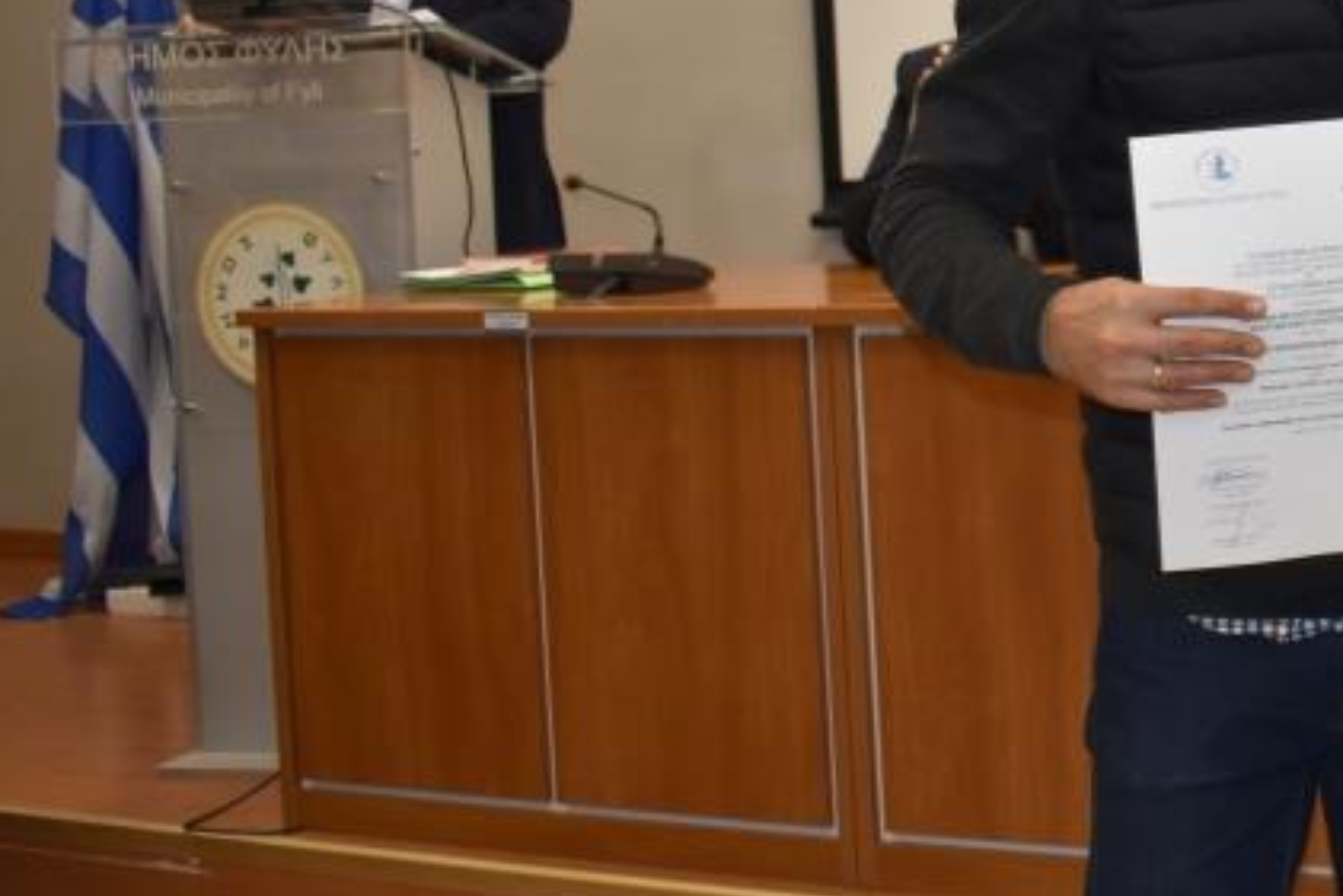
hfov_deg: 25.5
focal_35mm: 73
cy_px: 100
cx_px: 1506
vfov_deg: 18.4
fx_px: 2724
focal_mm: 20
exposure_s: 1/200
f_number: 3.5
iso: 800
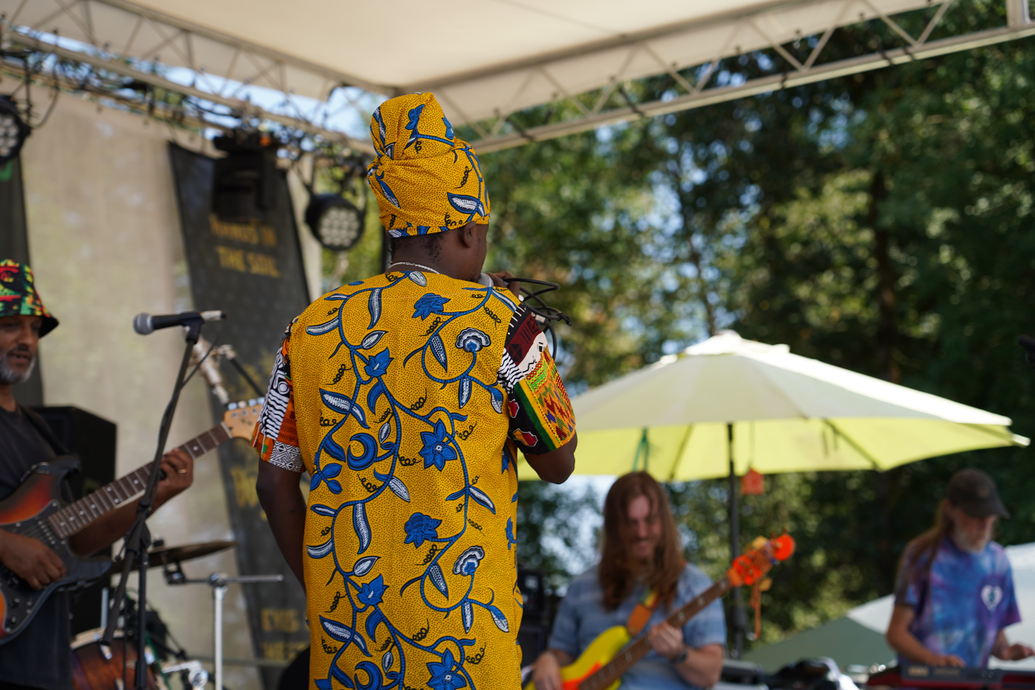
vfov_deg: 13.0
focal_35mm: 105
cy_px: 345
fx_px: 3019
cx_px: 518
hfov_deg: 19.5
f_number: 5
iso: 100
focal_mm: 105
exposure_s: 1/250
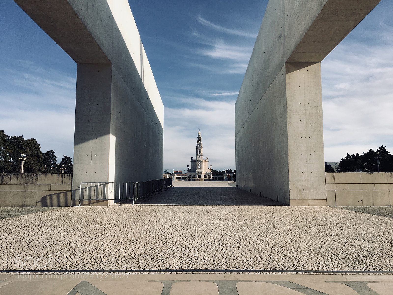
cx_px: 196
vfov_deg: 48.2
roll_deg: +0.0
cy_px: 148
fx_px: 329
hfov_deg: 61.7
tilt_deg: +5.9
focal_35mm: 29
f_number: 2.2
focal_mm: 4.15
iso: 25
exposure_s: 1/1789
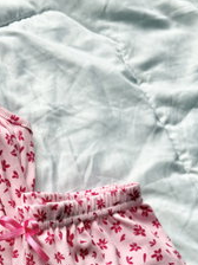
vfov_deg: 31.6
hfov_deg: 24.5
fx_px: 435
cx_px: 2
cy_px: 256
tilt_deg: -73.9
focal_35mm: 57
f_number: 1.78
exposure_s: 1/287
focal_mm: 6.76
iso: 64
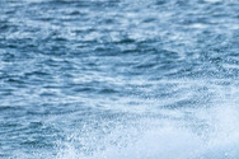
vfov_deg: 0.6
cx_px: 313
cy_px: 200
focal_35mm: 2319
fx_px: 15382
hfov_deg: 0.9
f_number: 5.6
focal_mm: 500
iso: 320
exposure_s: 1/250
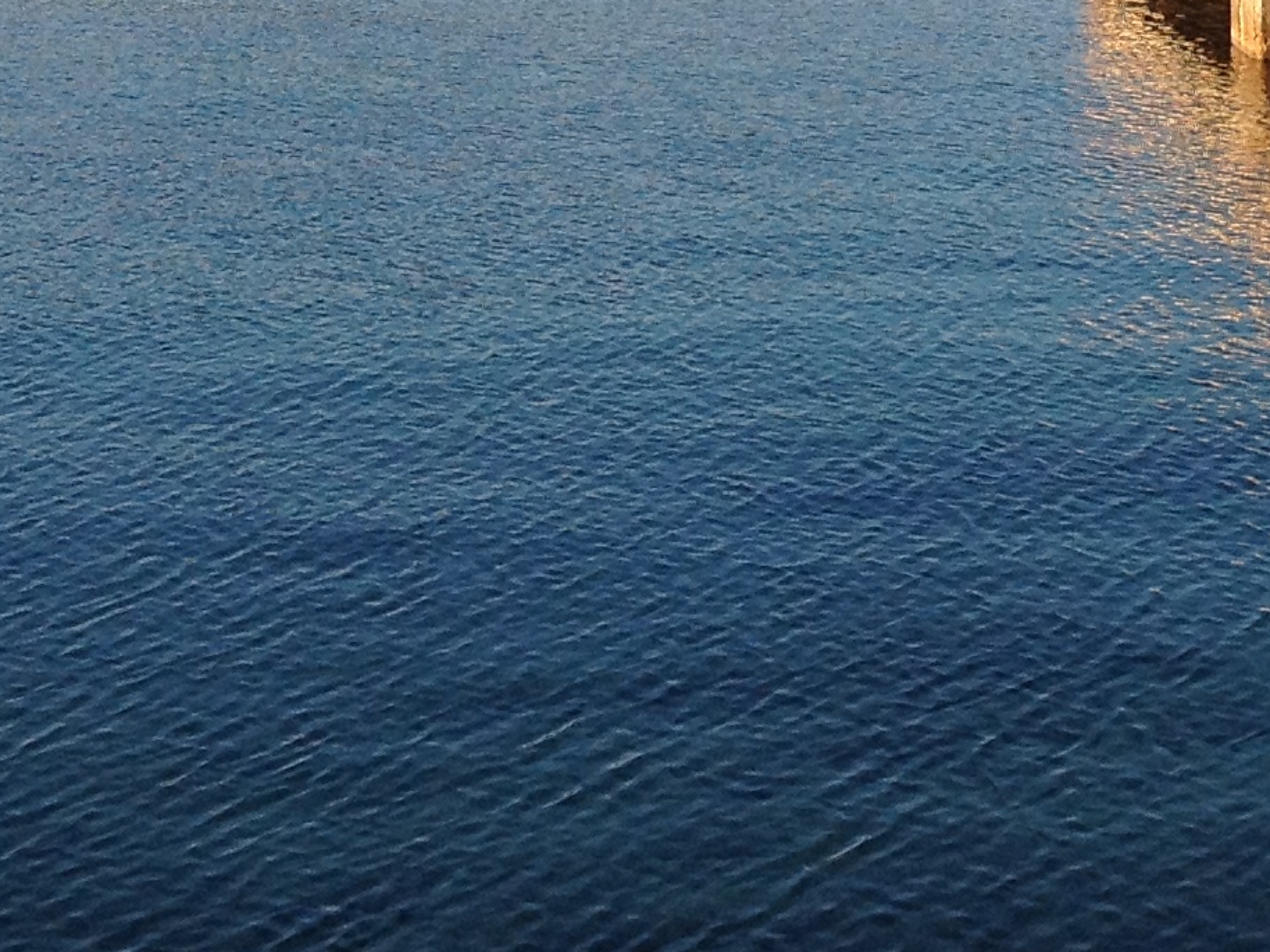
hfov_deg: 15.2
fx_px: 4585
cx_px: 1541
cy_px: -246
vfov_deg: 11.6
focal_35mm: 125
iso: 64
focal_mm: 4.28
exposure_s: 1/824
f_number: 2.4
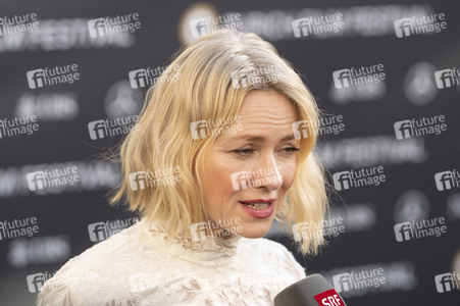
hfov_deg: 9.8
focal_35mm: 209
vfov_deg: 6.6
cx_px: 230
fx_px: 2671
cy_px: 153
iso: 800
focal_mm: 200
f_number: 5.6
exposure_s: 1/400
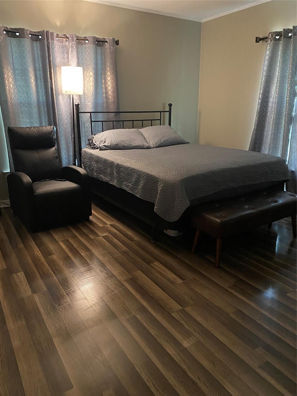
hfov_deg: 53.1
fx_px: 297
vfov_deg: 67.3
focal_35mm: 26
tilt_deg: -15.4
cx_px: 148
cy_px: 198
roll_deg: -0.4
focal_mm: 4.25
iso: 800
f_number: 1.8
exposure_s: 1/30
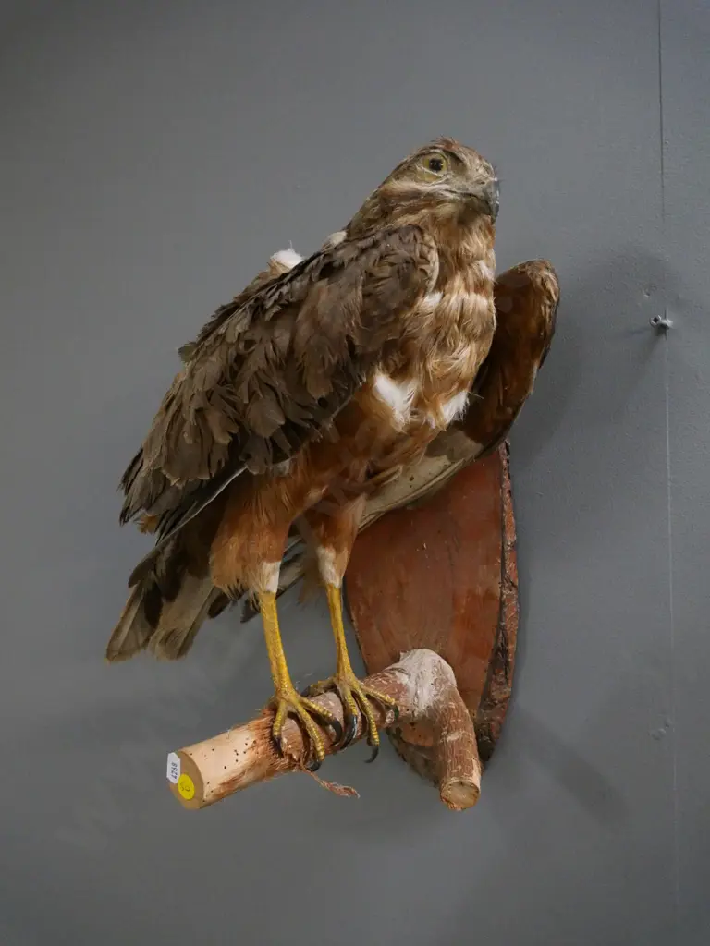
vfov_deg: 54.0
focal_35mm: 34
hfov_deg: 41.8
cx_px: 355
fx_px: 930
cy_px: 473
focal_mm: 17
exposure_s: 1/160
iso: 3200
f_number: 5.6
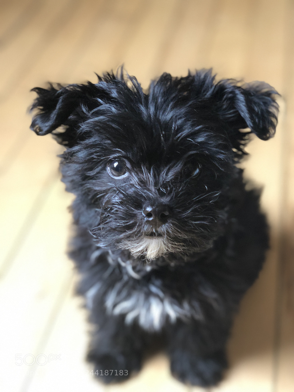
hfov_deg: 28.0
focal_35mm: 52
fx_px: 589
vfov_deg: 36.8
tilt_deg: -39.0
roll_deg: +2.2
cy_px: 196
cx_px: 147
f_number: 2.4
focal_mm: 6
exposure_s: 1/13
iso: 160
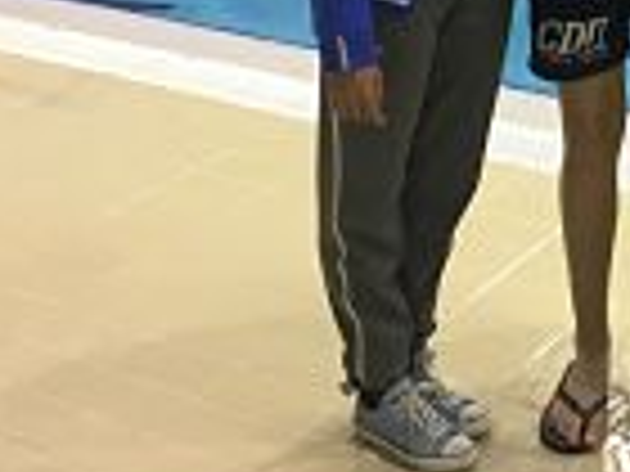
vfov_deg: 17.1
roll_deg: -1.3
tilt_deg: -14.5
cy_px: -81
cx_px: 742
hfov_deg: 21.9
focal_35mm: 83
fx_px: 1511
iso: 40
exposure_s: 1/33
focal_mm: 4.15
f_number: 2.2
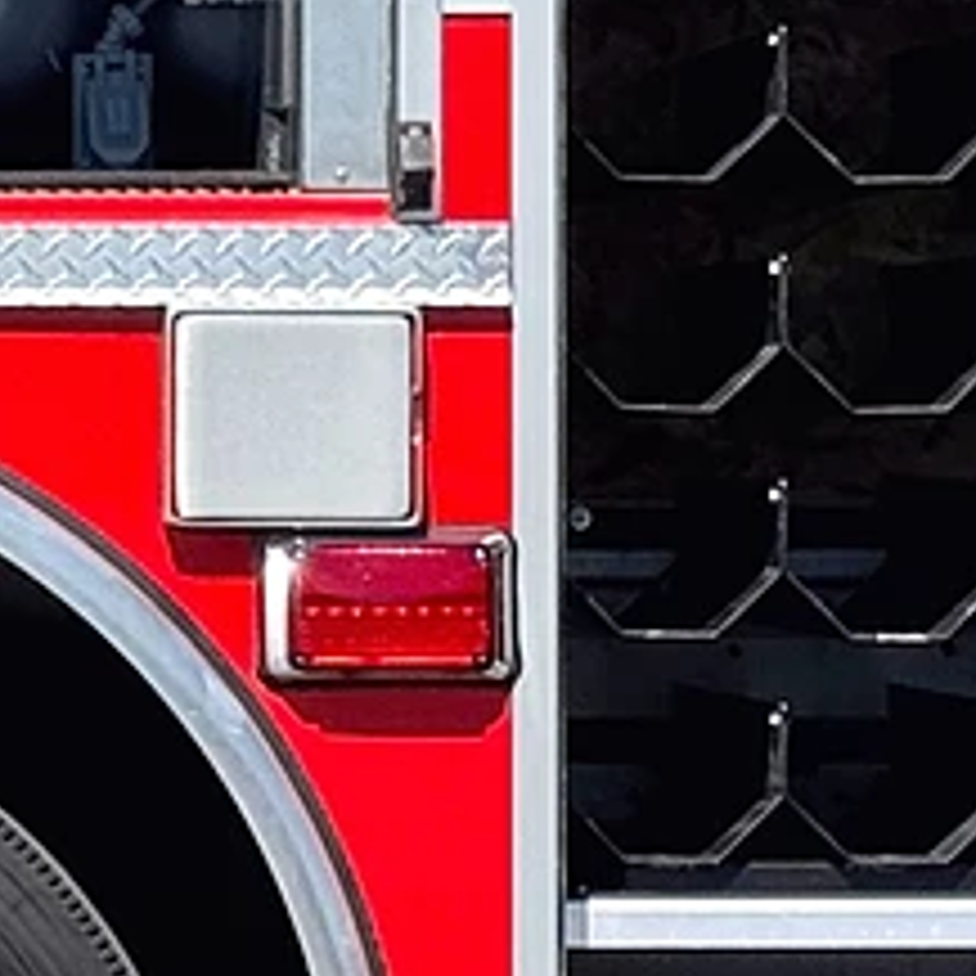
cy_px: -61
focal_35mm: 286
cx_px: -672
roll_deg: +0.9
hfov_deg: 6.0
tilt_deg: -1.0
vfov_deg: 6.1
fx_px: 9123
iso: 64
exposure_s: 1/4049
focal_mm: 6.76
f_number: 1.78
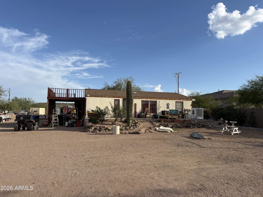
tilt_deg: +3.4
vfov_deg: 56.8
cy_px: 98
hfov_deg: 71.6
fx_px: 182
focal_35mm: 24
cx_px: 132
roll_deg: -0.7
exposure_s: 1/4167
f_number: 1.78
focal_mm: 6.76
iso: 80
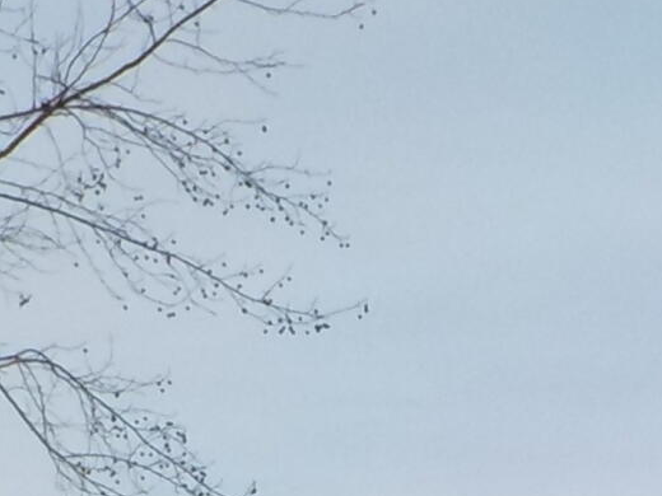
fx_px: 3308
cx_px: 1155
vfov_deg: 8.0
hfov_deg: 10.8
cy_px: 1171
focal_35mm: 173
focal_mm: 4.1
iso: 125
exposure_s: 1/1250
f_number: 3.3
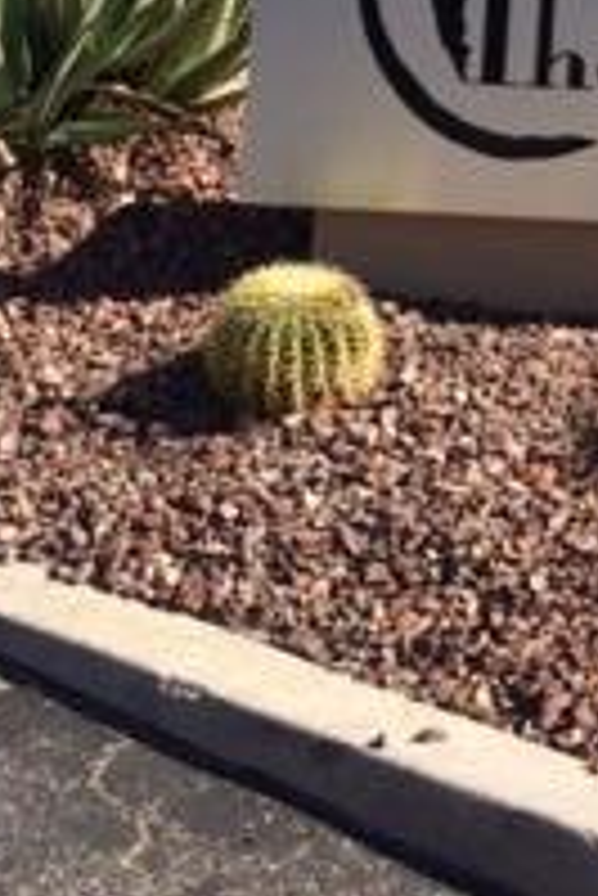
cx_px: 728
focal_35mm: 97
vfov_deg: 19.2
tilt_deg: -1.6
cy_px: -324
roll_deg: -2.2
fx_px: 2413
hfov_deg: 13.7
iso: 32
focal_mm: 4.15
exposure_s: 1/1866
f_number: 2.2
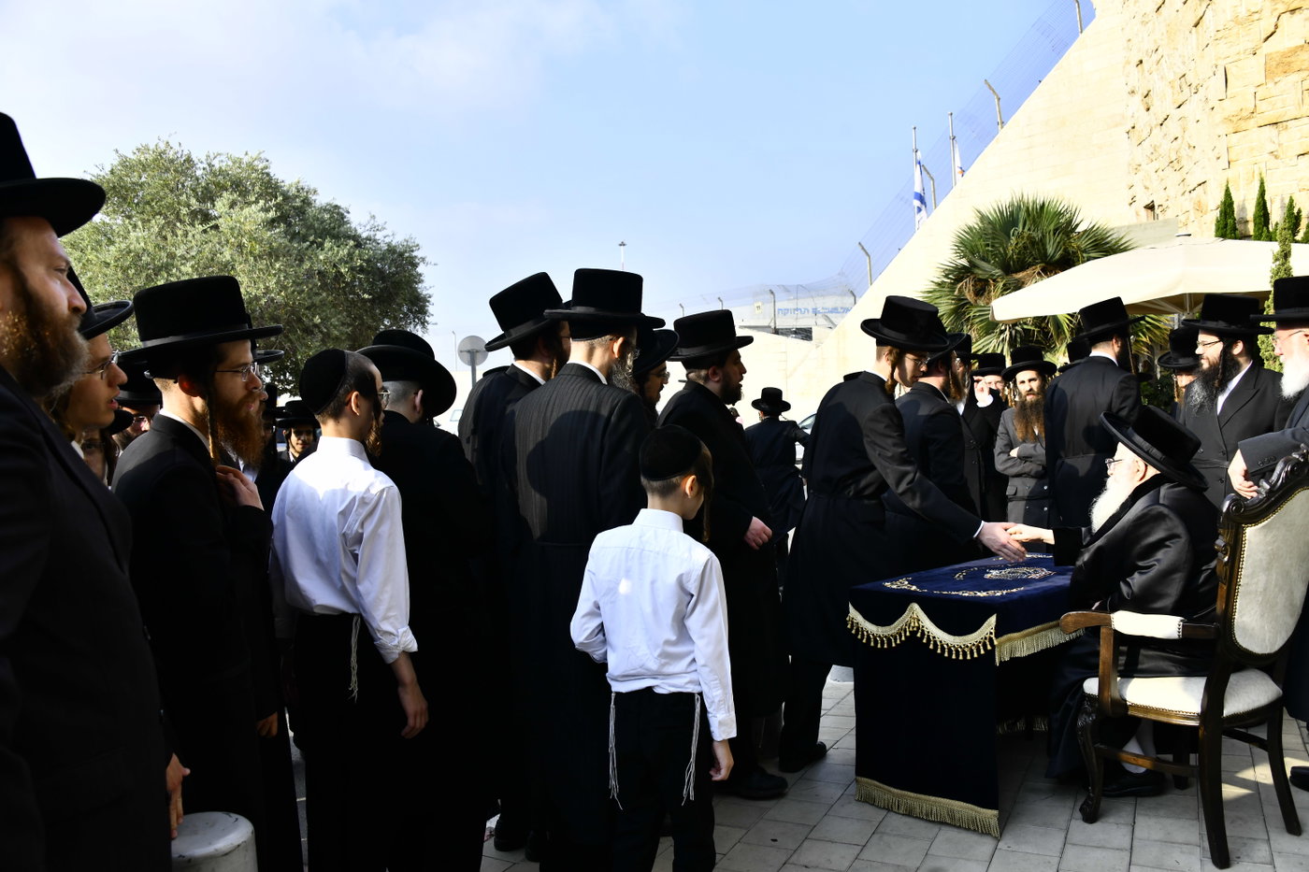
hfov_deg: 65.5
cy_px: 436
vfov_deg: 46.4
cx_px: 654
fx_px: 1018
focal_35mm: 28
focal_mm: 28
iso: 250
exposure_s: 1/500
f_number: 7.1
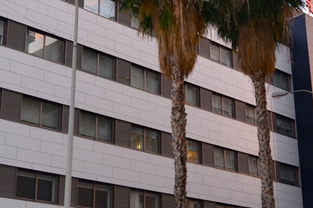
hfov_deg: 28.1
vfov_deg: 18.8
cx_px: 170
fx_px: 625
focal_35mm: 72
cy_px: 85
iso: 800
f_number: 3.5
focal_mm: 22
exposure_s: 1/80
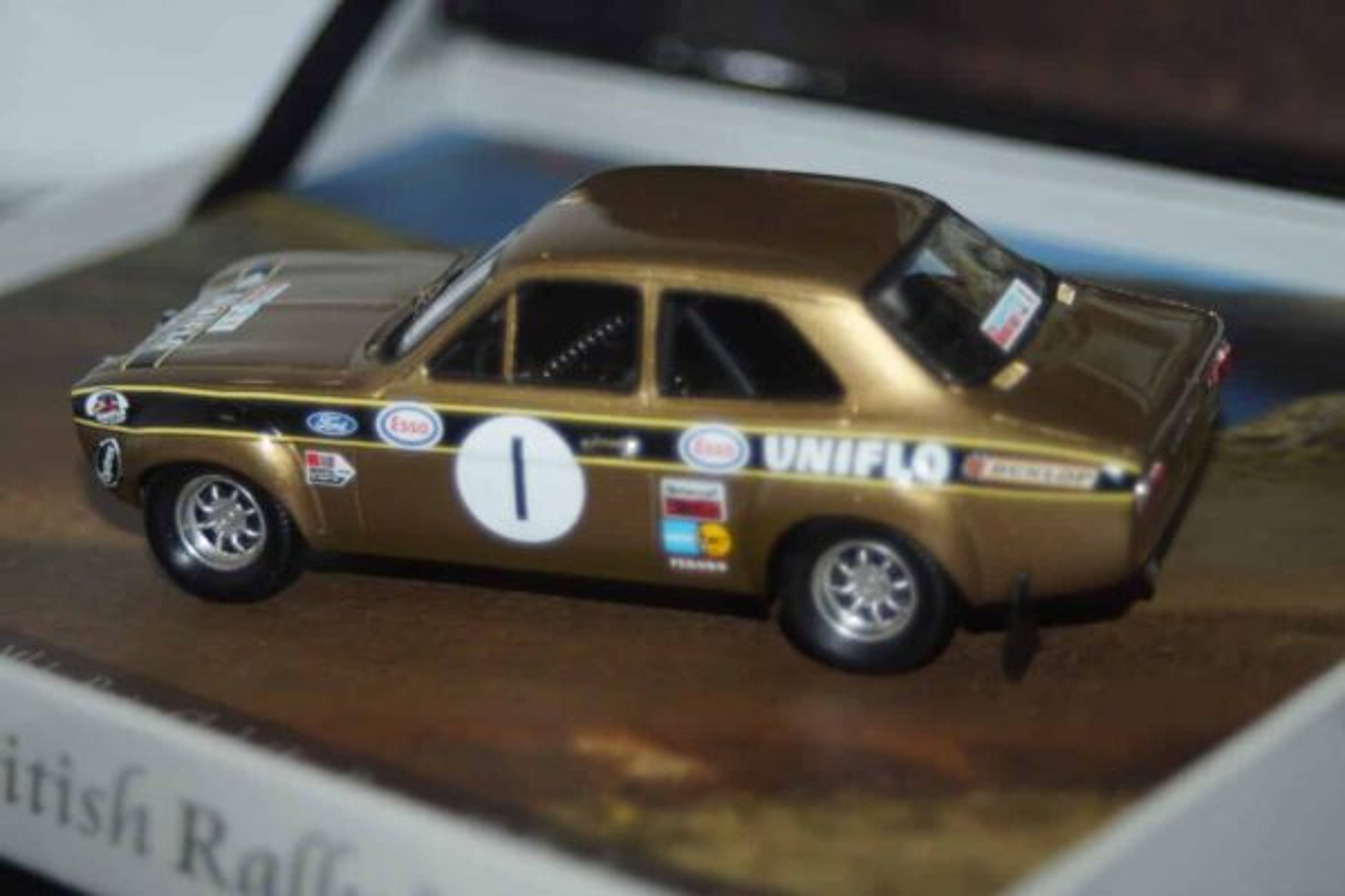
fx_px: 3362
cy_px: 448
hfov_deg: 22.6
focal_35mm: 90
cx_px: 672
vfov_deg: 15.2
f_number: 5.6
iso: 200
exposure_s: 1/60
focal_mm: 60
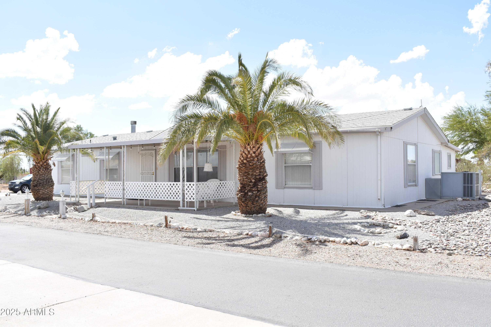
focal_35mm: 33
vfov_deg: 40.0
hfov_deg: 57.2
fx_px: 450
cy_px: 164
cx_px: 246
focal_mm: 22
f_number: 10
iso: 100
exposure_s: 1/125
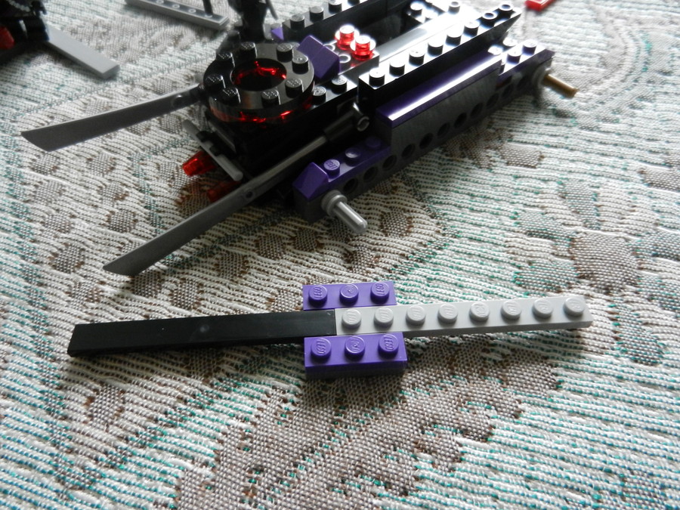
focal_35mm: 25
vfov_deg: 54.9
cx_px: 340
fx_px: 491
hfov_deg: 69.4
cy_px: 255
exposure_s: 1/30
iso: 640
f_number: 3.5
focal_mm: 4.5
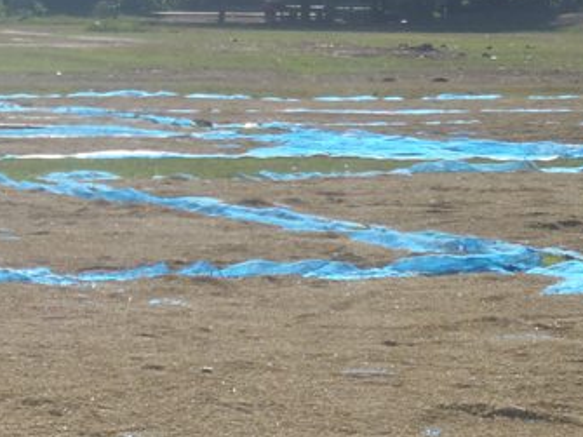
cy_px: 547
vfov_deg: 8.8
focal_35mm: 167
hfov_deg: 11.7
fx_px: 2812
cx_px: -26
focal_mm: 10
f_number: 5.1
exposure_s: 1/500
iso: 80
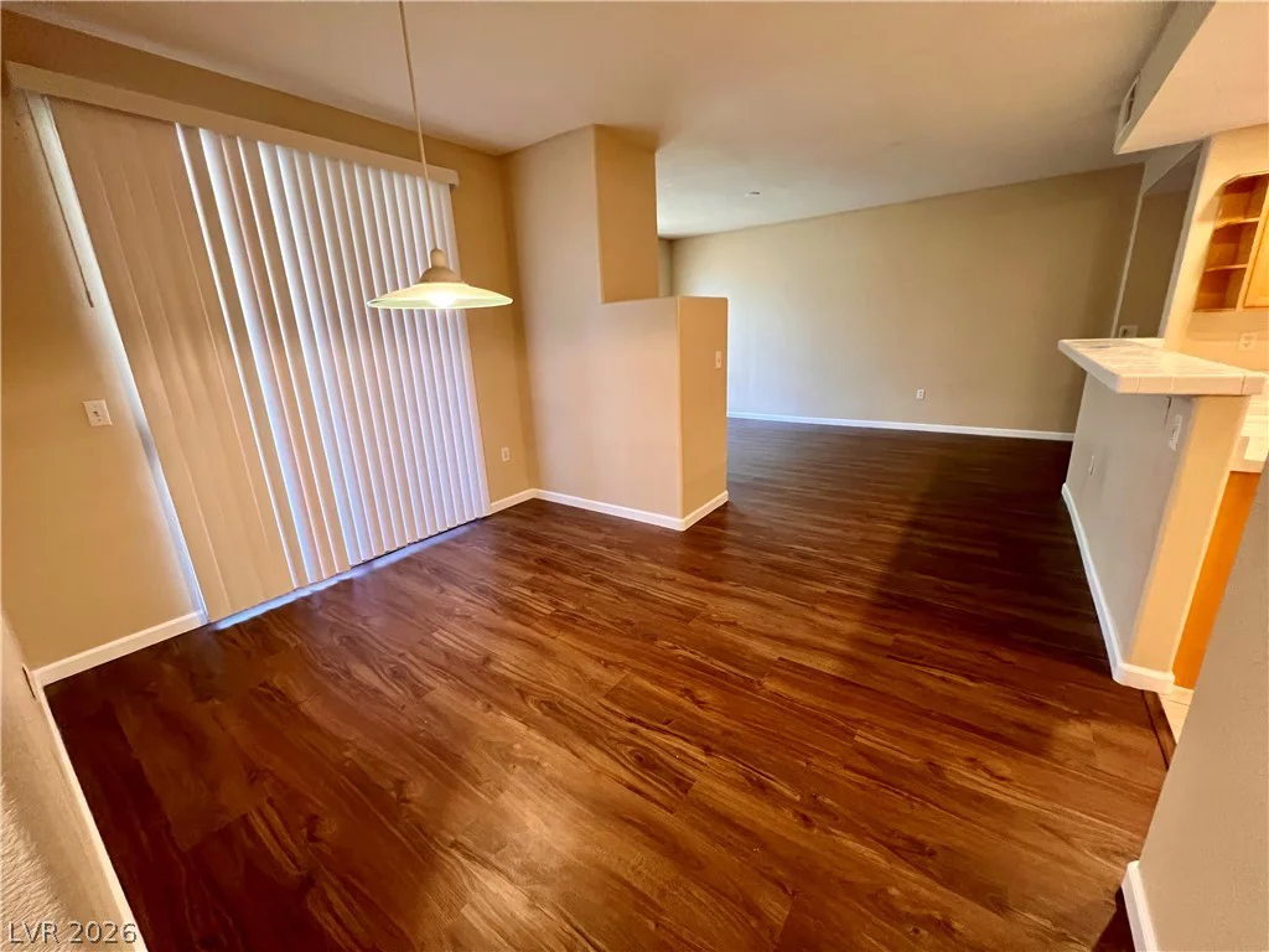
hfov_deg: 106.2
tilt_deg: -16.0
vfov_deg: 89.9
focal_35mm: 13
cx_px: 634
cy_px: 476
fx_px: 477
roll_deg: +2.4
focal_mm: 1.57
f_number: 1.8
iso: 1000
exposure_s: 1/60
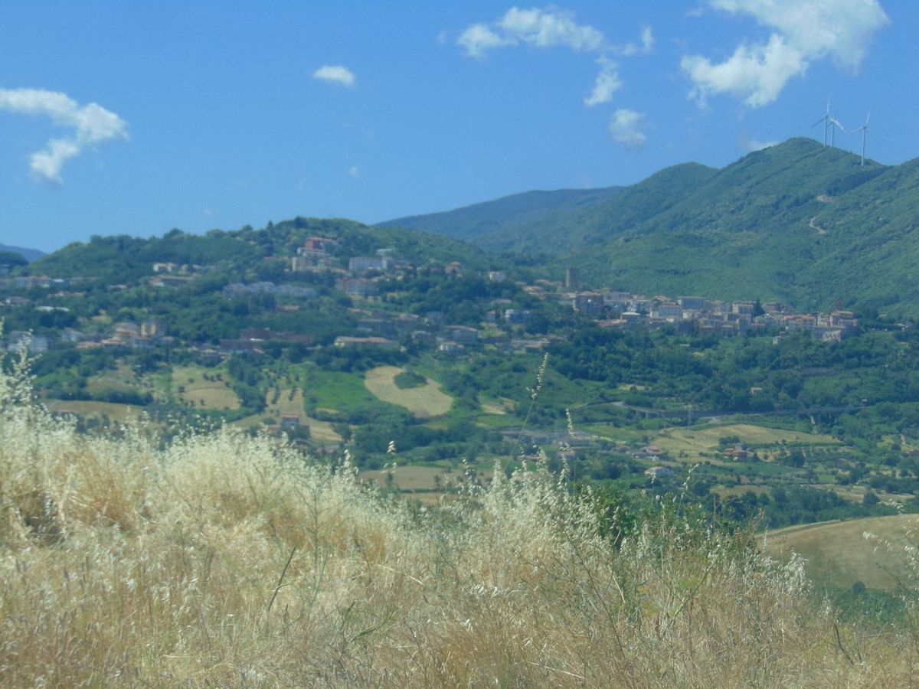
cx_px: 460
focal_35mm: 108
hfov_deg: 18.2
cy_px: 344
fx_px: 2867
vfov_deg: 13.7
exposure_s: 1/800
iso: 80
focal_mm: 19.4
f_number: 3.9
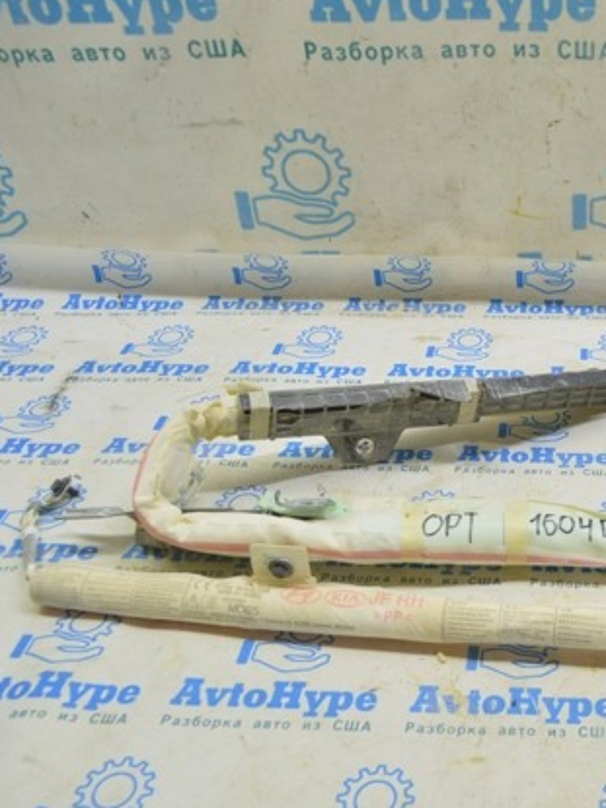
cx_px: 555
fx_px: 934
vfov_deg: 46.8
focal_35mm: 40
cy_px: 396
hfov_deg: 33.8
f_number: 5.6
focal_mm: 18
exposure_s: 1/20
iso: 400
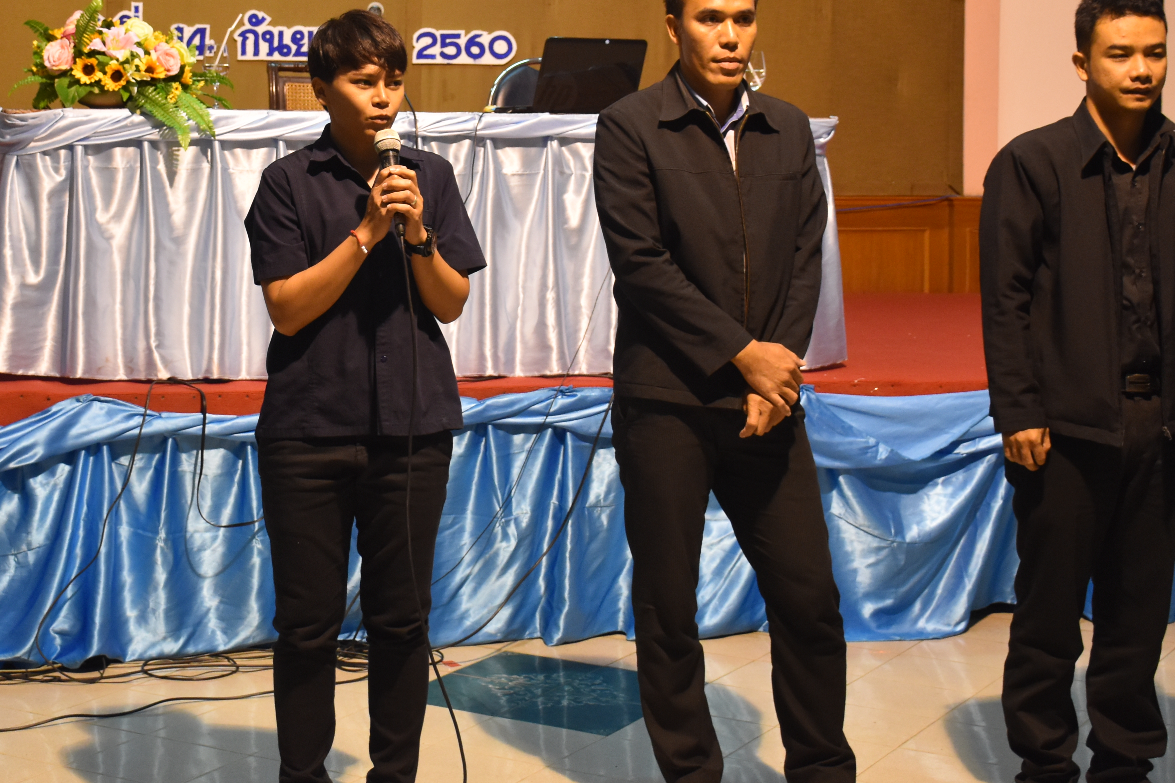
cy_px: 143
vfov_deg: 19.5
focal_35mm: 69
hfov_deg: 29.1
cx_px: 412
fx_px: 2247
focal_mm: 27
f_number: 4
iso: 1100
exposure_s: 1/60
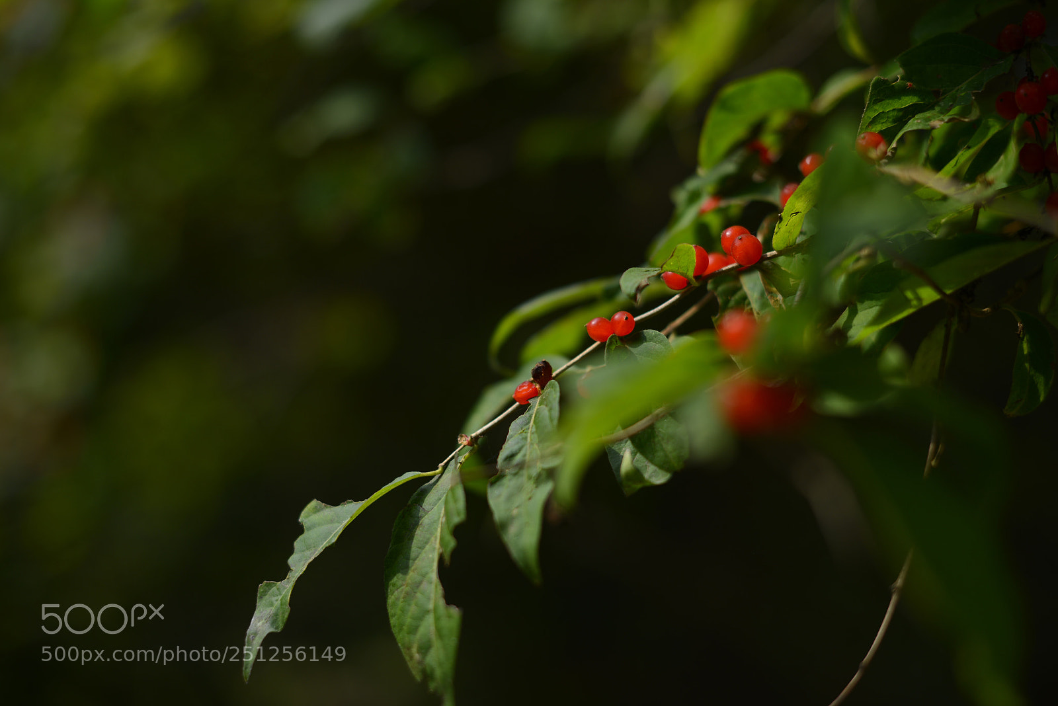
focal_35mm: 50
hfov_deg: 39.6
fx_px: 1470
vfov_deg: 27.0
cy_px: 353
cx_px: 529
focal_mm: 50
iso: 100
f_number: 2.2
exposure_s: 1/320
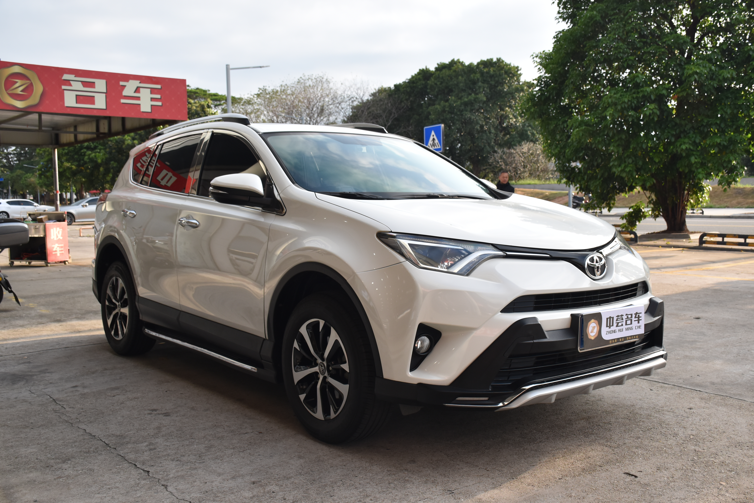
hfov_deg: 53.1
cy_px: 252
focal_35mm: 36
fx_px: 754
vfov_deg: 36.9
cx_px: 377
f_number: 7.1
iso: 400
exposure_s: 1/200
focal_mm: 24
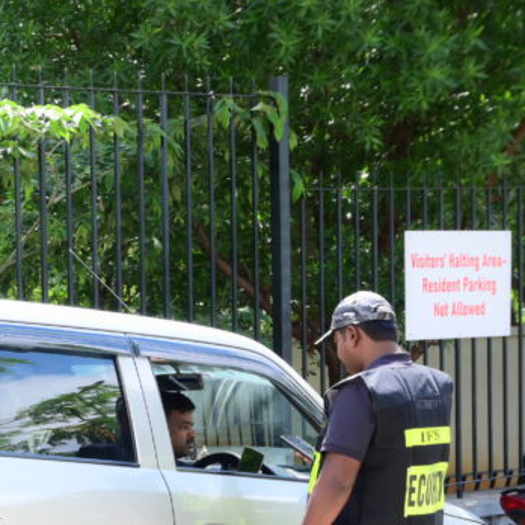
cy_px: 484
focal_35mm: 86
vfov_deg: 19.7
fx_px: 1480
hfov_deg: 19.0
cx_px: -113
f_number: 6.3
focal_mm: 34.5
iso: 320
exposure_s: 1/160
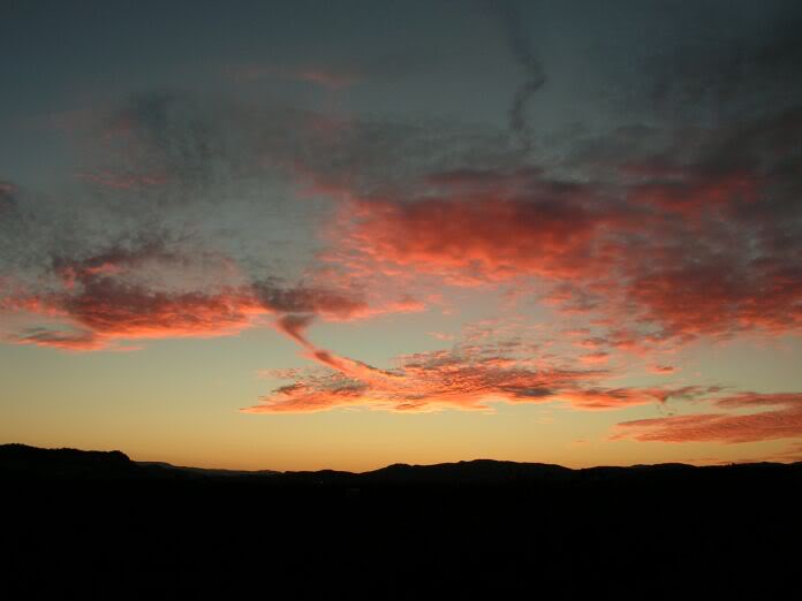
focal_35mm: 36
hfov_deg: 51.4
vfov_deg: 39.7
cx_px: 401
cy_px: 300
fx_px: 834
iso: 64
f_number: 3.2
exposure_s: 1/100
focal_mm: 6
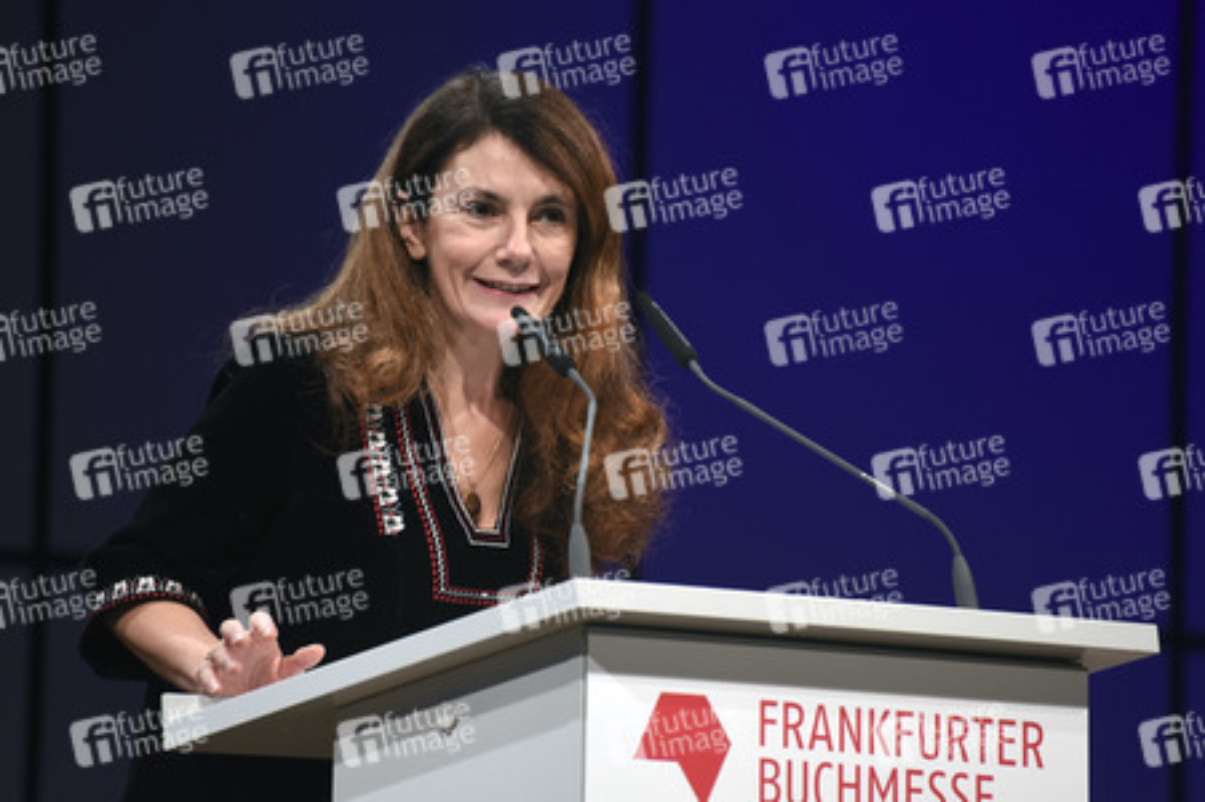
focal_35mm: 260
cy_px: 401
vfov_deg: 5.3
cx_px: 602
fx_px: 8696
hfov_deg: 7.9
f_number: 5.6
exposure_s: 1/100
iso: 1250
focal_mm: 260
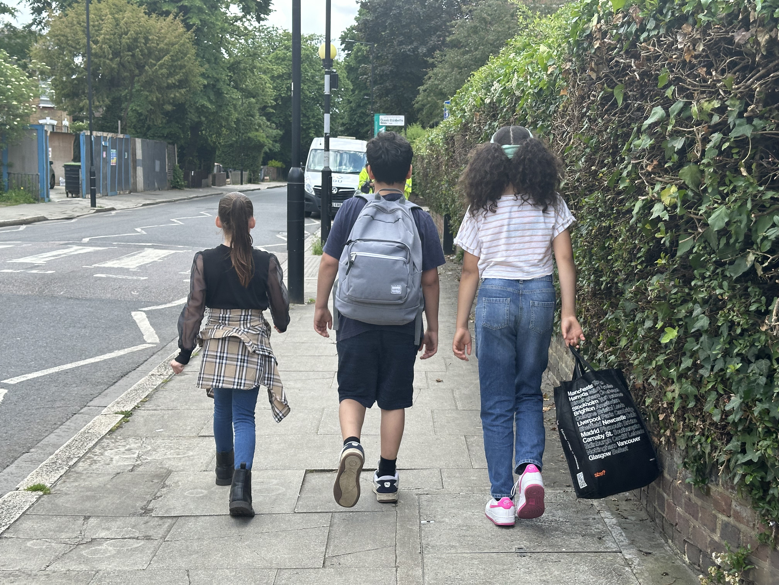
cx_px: 390
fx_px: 1080
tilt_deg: -5.0
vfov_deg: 30.3
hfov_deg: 39.7
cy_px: 292
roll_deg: -0.2
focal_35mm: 48
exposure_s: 1/1009
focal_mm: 6.86
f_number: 1.78
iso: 64
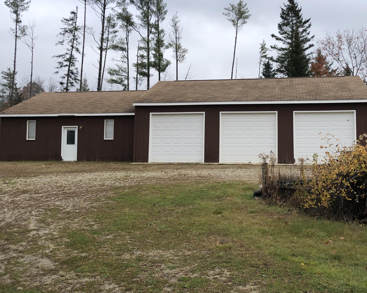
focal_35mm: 37
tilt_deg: +2.8
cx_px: 223
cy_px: 108
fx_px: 402
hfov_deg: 48.7
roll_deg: +0.3
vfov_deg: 39.8
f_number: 1.8
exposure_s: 1/1066
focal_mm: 3.99
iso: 20
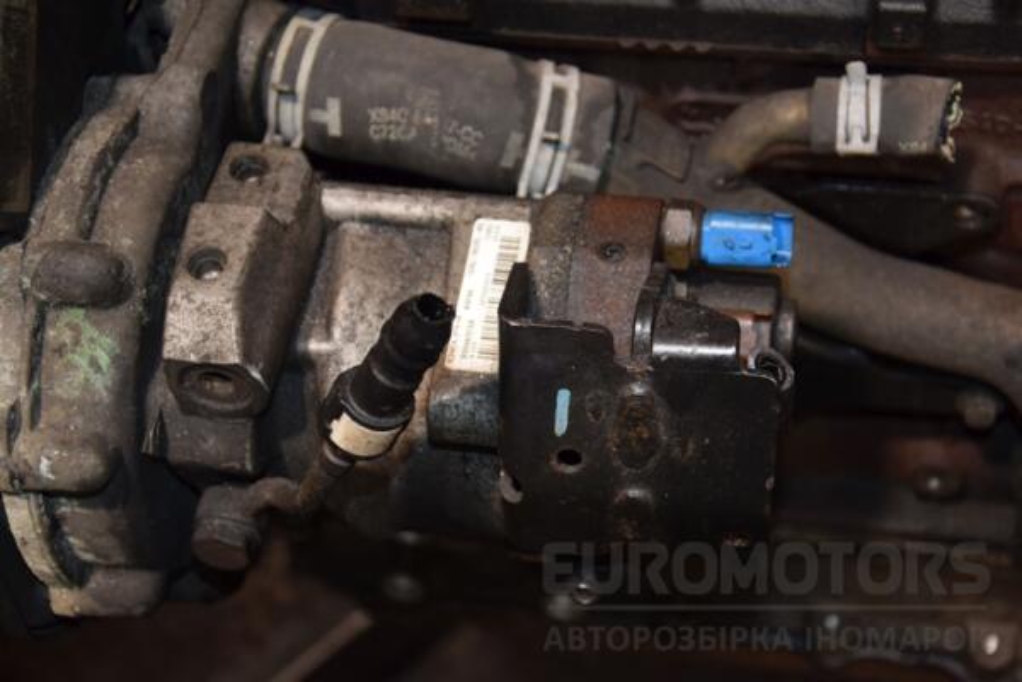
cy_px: 341
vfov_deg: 18.9
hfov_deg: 28.1
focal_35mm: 72
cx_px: 511
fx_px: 2044
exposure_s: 1/60
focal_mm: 48
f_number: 4.8
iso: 800
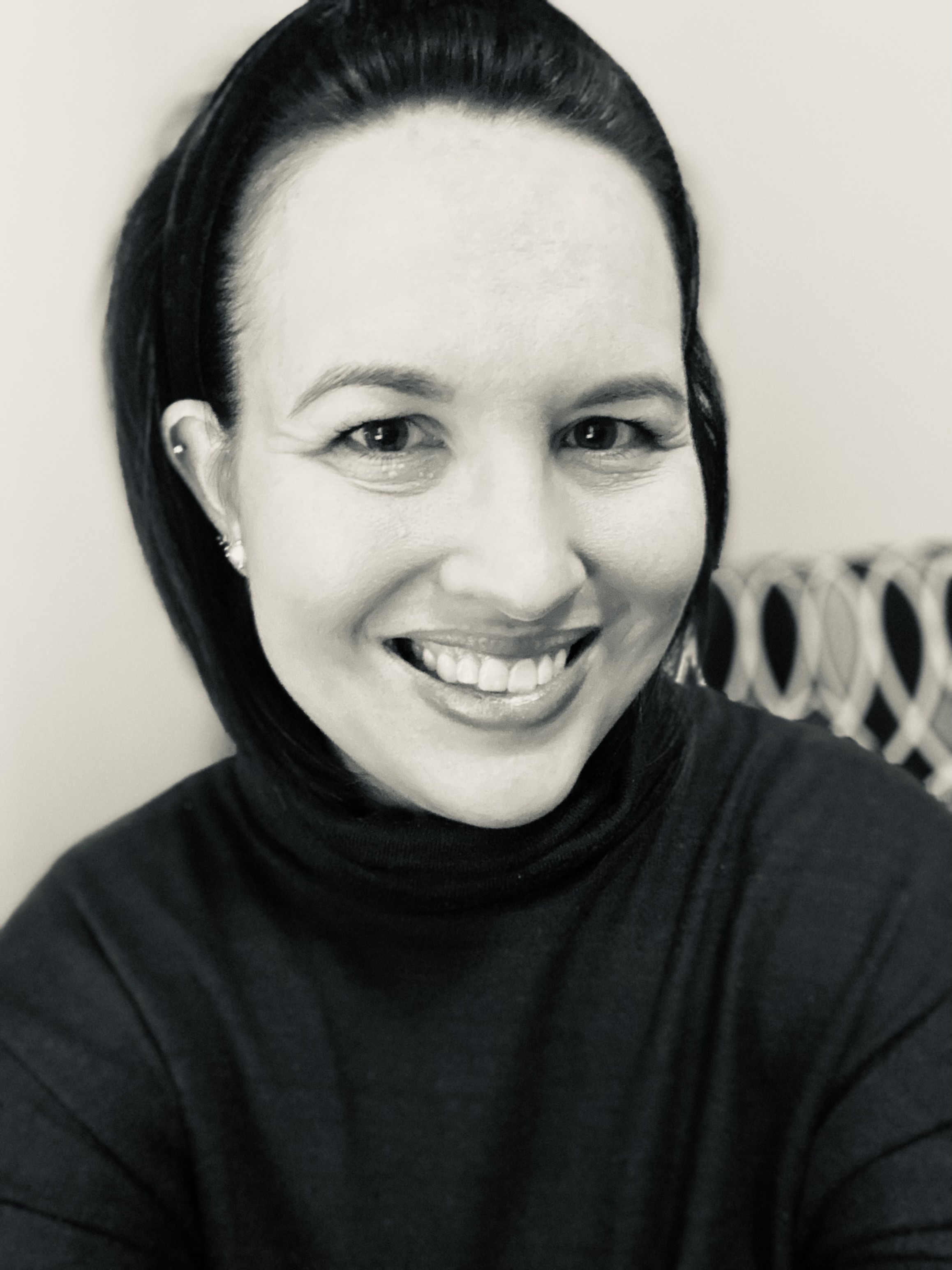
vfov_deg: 60.0
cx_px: 476
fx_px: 1100
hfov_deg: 46.8
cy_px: 635
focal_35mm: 30
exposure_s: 1/27
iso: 800
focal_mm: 2.71
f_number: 2.2
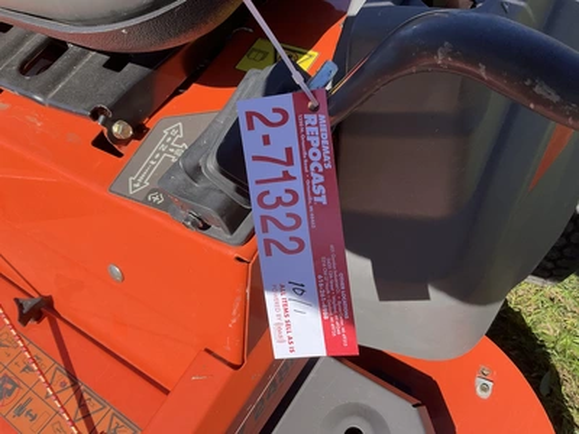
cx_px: 290
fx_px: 485
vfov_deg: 48.2
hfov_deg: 61.7
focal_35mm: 29
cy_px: 217
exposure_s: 1/1144
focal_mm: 3
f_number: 1.8
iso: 25
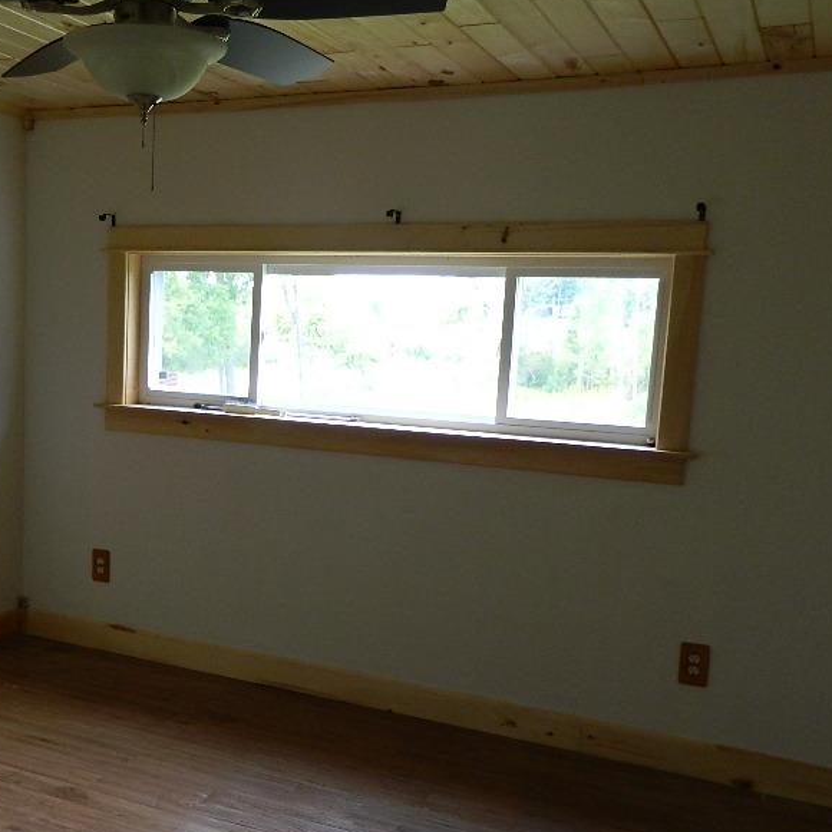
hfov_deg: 41.6
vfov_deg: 42.7
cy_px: 485
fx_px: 1061
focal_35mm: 39
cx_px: 208
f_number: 3.1
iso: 160
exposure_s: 1/30
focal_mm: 4.5
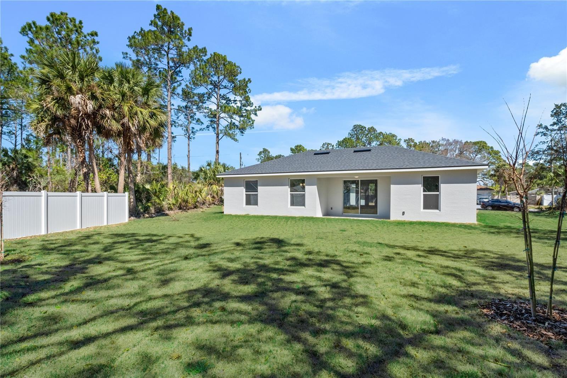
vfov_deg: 67.4
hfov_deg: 90.0
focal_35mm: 18
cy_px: 189
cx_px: 284
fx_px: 283
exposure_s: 1/2000
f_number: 9
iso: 800
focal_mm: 12
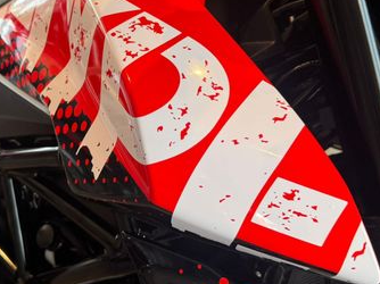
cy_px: 112
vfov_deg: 31.4
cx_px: 129
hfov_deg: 40.8
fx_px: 505
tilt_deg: -19.2
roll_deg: -1.1
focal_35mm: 46
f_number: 1.78
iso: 125
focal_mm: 6.76
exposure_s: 1/50
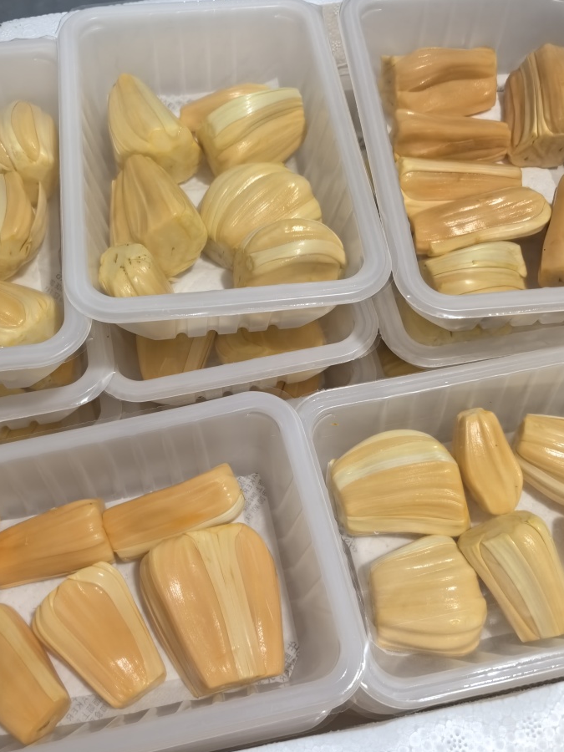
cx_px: 238
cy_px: 378
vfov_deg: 56.8
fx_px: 695
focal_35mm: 32
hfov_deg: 44.0
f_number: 2
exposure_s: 1/100
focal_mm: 6.98
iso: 250
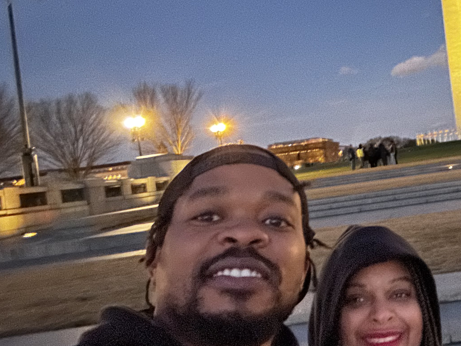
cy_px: 148
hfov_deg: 38.3
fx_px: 599
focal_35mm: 45
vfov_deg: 32.1
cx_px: 441
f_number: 1.9
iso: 1600
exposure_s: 1/8
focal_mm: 2.69
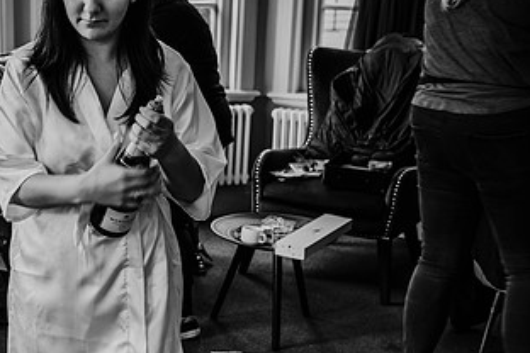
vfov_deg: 20.9
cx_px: 53
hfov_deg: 29.7
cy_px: 182
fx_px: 957
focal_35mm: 65
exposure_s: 1/40
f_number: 4
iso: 100
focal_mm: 35
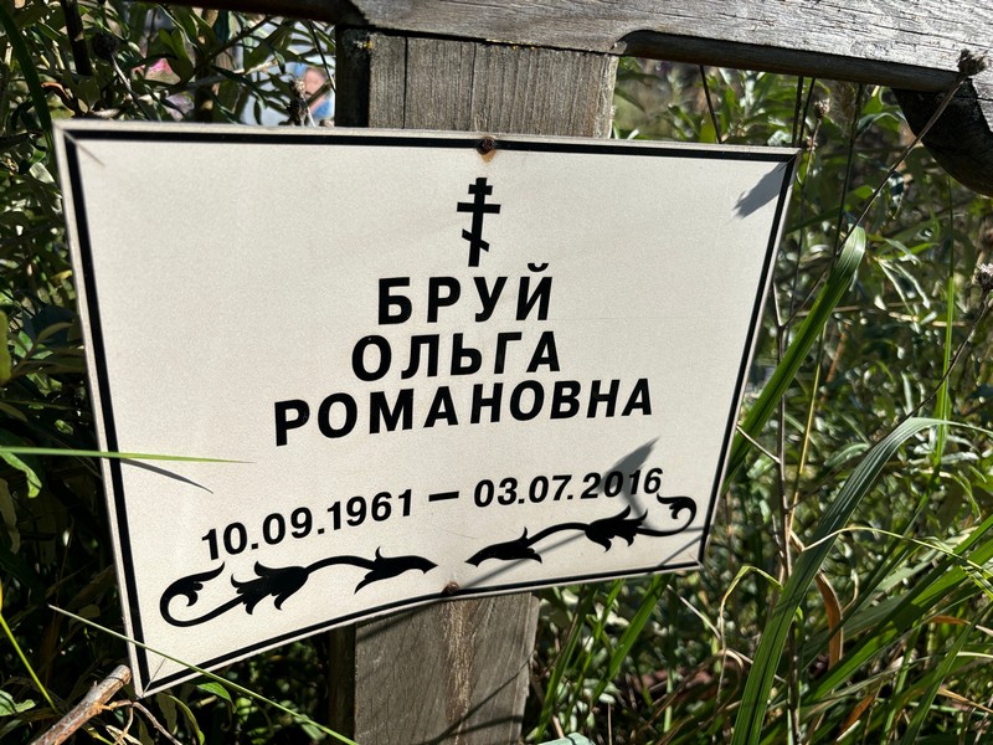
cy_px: 372
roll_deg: -4.4
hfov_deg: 67.3
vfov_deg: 53.1
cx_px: 496
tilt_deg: -24.0
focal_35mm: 26
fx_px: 746
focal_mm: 5.96
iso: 50
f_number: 1.6
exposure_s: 1/3311
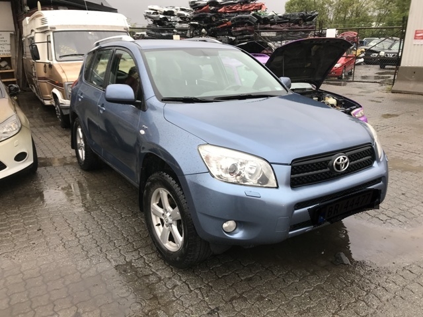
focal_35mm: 28
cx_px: 212
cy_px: 158
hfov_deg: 63.4
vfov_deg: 49.7
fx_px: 342
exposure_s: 1/114
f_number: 1.8
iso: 20
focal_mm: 3.99
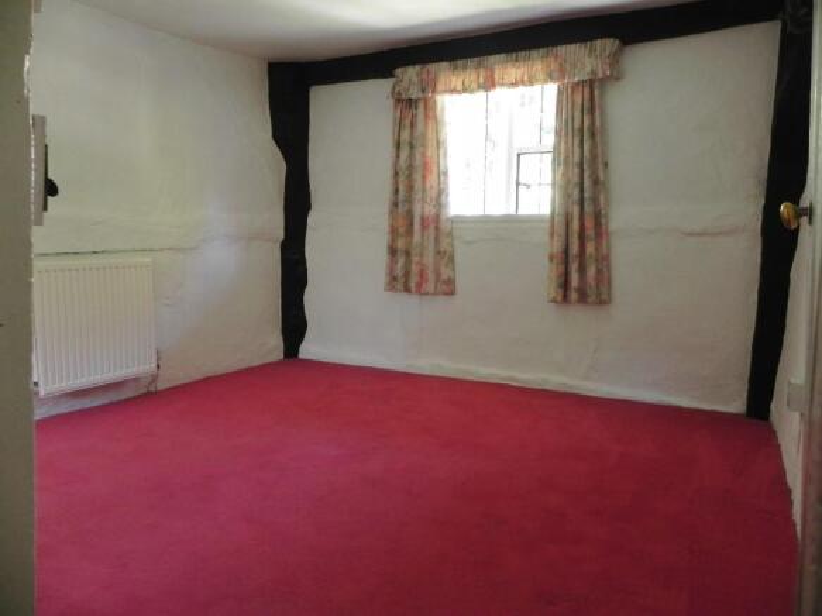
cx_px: 411
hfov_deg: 67.3
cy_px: 308
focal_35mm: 26
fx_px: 617
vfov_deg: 53.0
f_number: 2.8
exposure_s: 1/30
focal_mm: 4.6
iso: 213
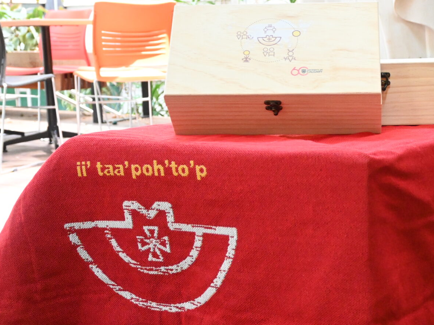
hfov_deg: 26.7
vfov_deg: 20.4
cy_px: 212
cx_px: 327
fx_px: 903
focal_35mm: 72
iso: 3200
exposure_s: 1/100
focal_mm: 23
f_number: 4.2
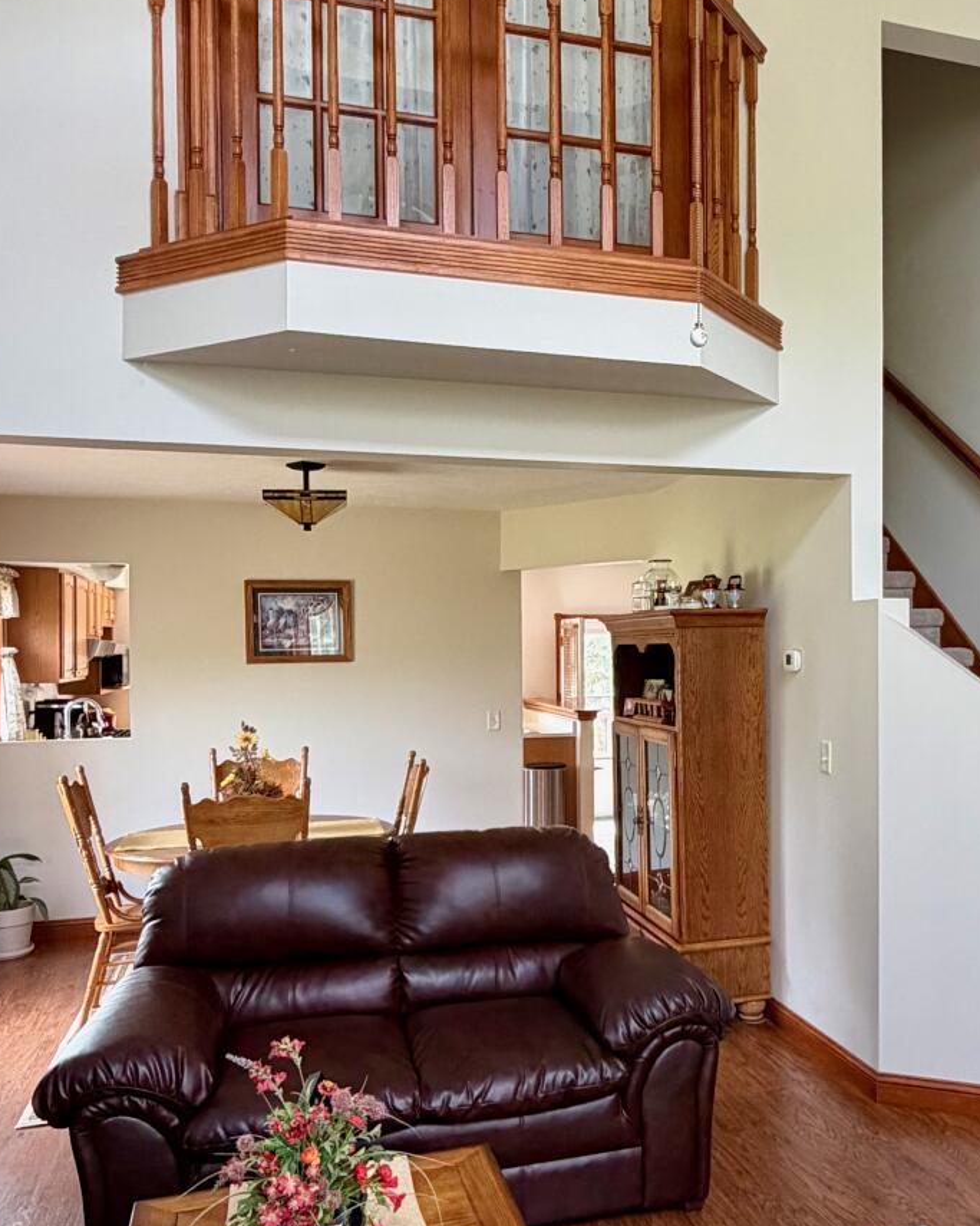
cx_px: 687
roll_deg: +0.5
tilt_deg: -0.8
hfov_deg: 44.8
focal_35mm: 32
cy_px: 679
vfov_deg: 55.5
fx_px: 1160
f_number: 2.2
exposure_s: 1/121
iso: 250
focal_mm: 2.22
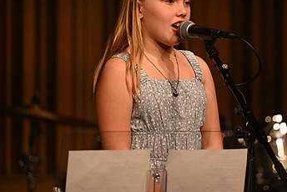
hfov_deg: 6.1
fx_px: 2689
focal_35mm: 337
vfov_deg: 4.1
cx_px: 194
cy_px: 71
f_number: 2.8
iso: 800
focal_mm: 200
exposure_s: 1/400
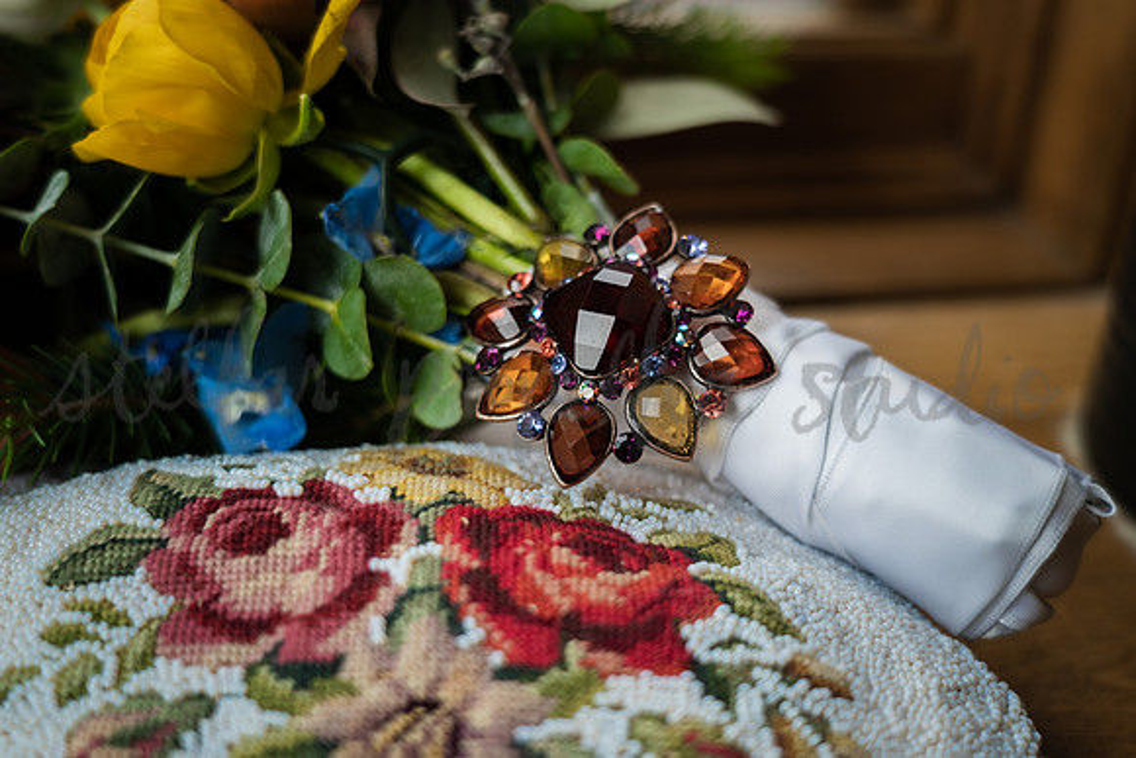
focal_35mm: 46
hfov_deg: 42.7
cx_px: 568
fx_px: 1452
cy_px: 379
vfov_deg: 29.3
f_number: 4
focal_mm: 46
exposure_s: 1/400
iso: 320
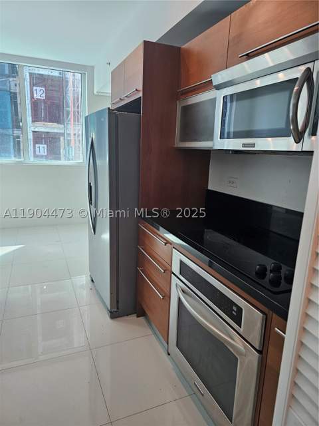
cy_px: 213
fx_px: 283
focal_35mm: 23
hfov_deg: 58.9
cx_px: 160
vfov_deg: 73.9
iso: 160
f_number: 1.7
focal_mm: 6.3
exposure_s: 1/120
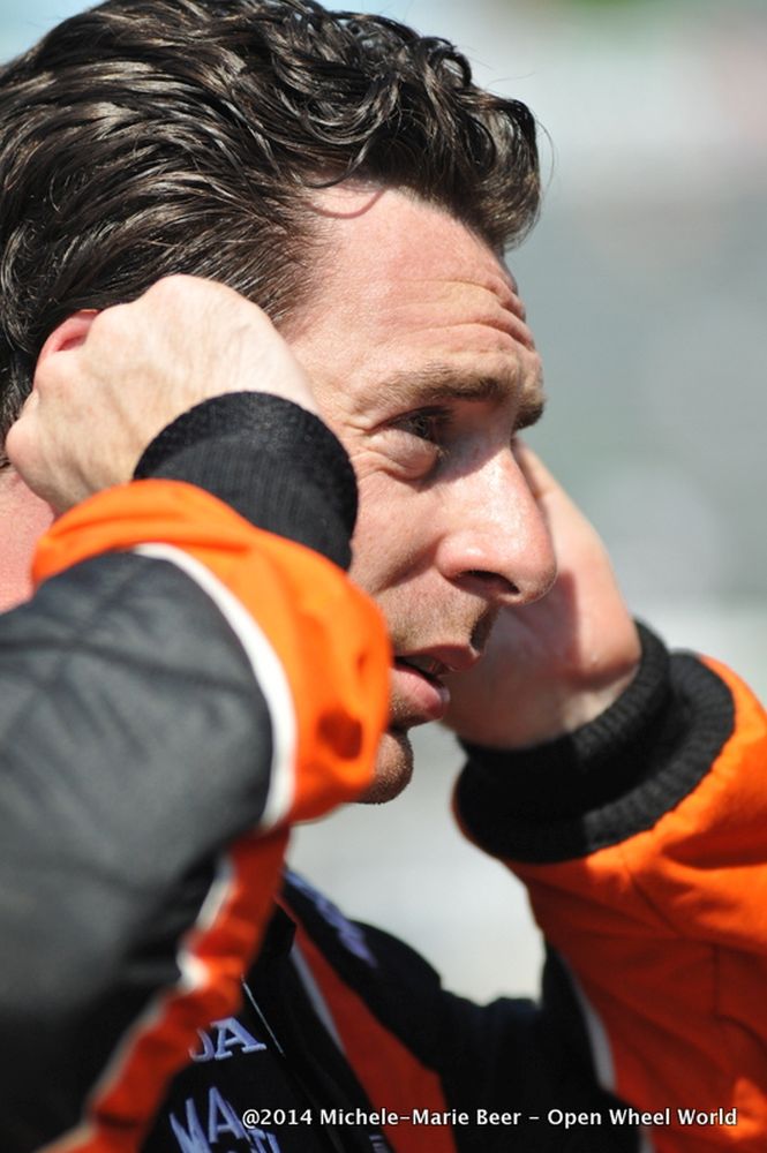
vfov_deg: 6.9
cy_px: 576
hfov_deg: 4.6
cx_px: 384
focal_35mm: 300
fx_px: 9603
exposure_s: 1/3200
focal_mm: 200
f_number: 4
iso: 400
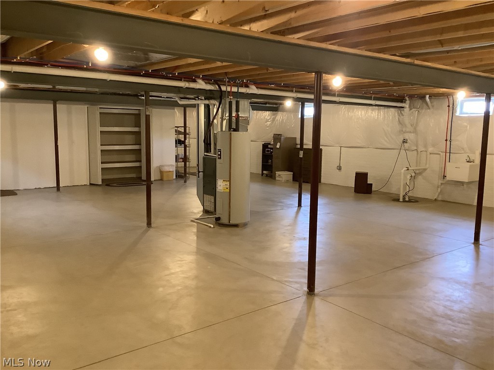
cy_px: 185
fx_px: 442
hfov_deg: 58.4
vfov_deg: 45.4
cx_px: 247
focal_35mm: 31
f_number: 2.4
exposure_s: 1/30
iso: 320
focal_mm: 3.3
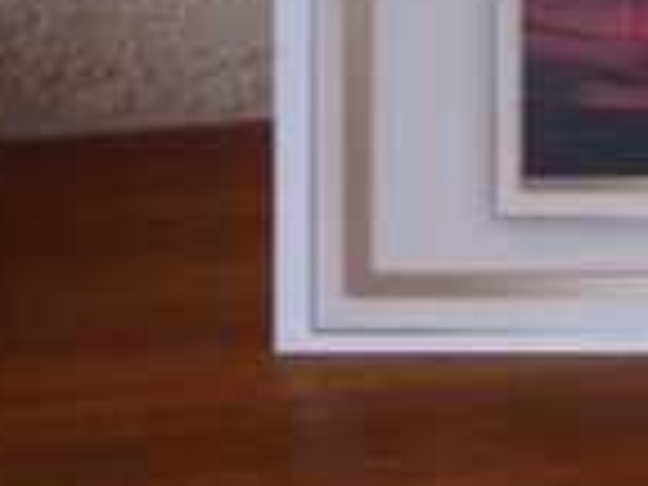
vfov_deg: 17.7
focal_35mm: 78
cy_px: -137
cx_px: 945
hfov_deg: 21.4
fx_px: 1460
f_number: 3.3
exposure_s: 1/8
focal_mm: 4.1
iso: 400
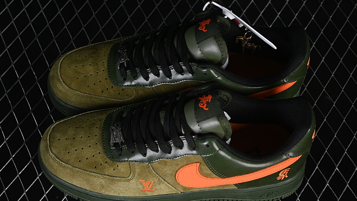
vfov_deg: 15.3
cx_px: 179
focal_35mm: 79
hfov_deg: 26.9
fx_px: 748
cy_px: 117
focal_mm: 50
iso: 160
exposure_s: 1/60
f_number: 6.3
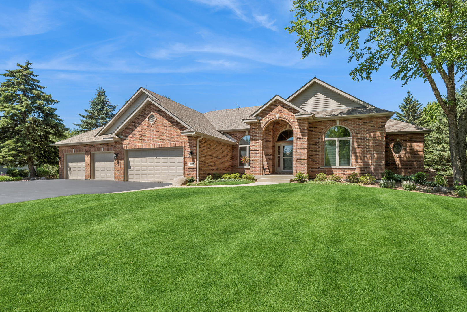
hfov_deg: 93.3
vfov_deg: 70.5
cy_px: 156
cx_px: 234
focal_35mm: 17
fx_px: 221
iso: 200
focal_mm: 17
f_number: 11
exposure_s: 1/320
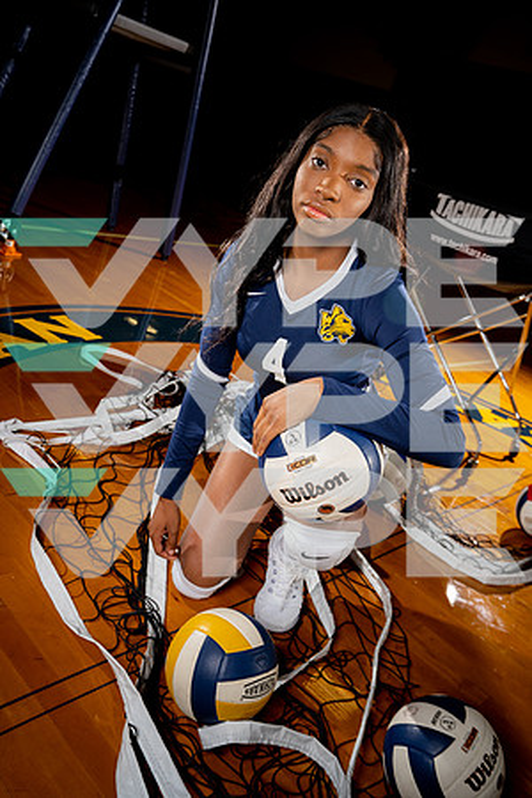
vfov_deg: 60.3
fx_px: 687
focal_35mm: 31
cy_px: 399
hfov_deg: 42.3
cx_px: 266
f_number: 5.6
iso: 250
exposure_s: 1/250
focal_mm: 31
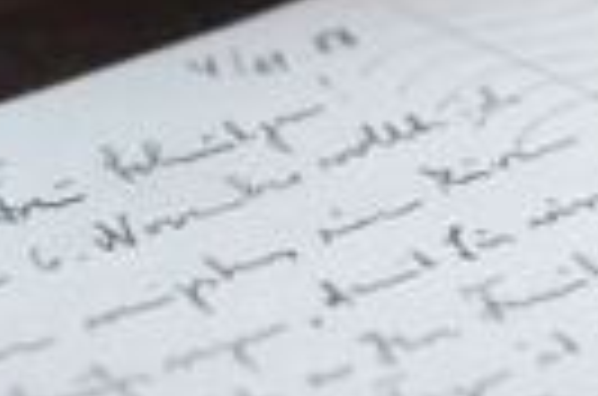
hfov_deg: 5.6
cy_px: -403
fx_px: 5966
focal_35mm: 360
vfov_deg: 3.8
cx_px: 1169
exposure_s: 1/400
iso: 640
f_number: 3.2
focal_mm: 50
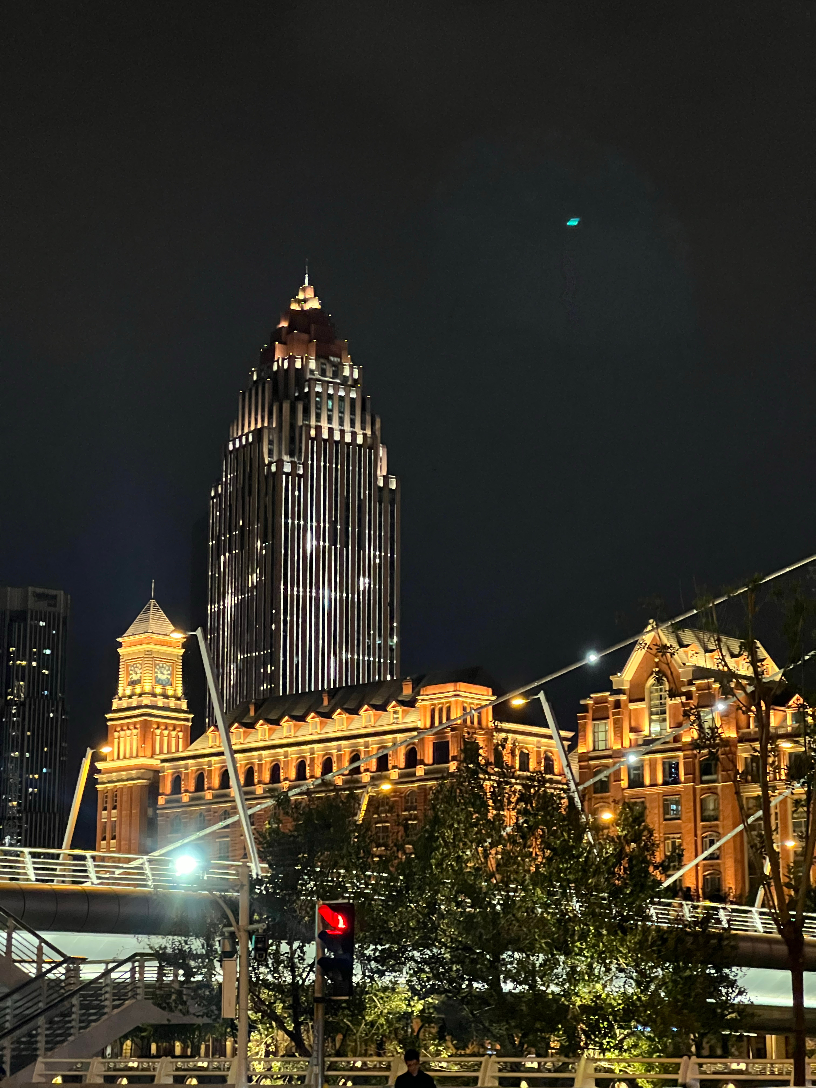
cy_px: 544
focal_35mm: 77
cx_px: 408
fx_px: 2420
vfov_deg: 25.3
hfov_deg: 19.1
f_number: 2.8
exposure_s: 1/25
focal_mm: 9
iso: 1250
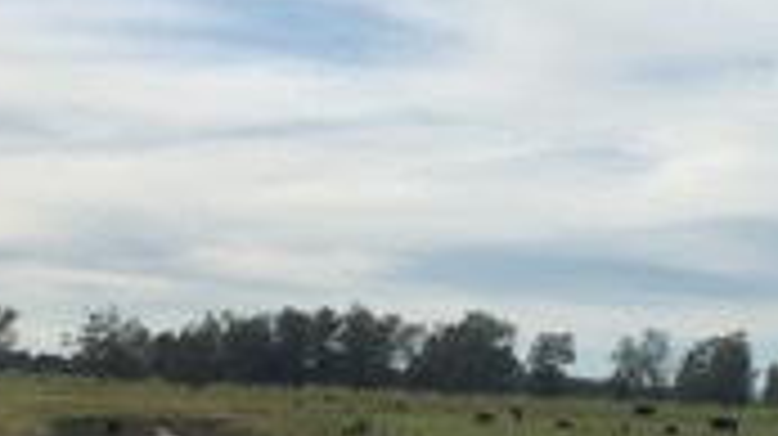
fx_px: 1958
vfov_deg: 12.7
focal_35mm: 95
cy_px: 319
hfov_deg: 22.2
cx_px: 594
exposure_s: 1/2639
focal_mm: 4.15
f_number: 2.2
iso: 32
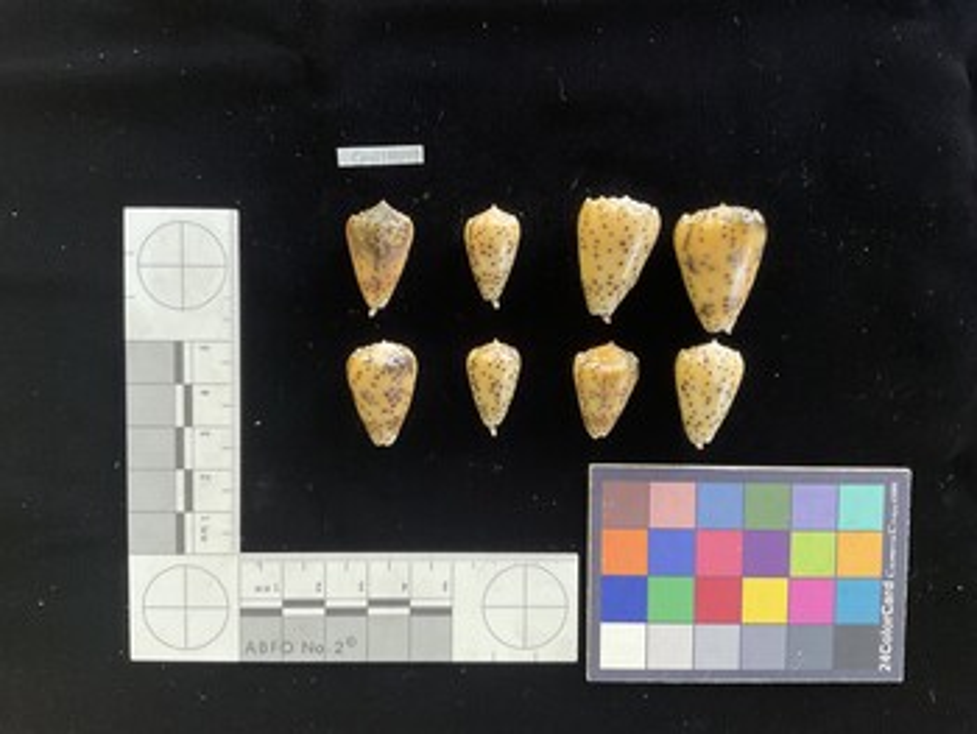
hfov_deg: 61.6
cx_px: 488
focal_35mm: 29
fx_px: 819
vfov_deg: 48.3
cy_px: 367
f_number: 1.8
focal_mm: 3
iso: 200
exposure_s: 1/60
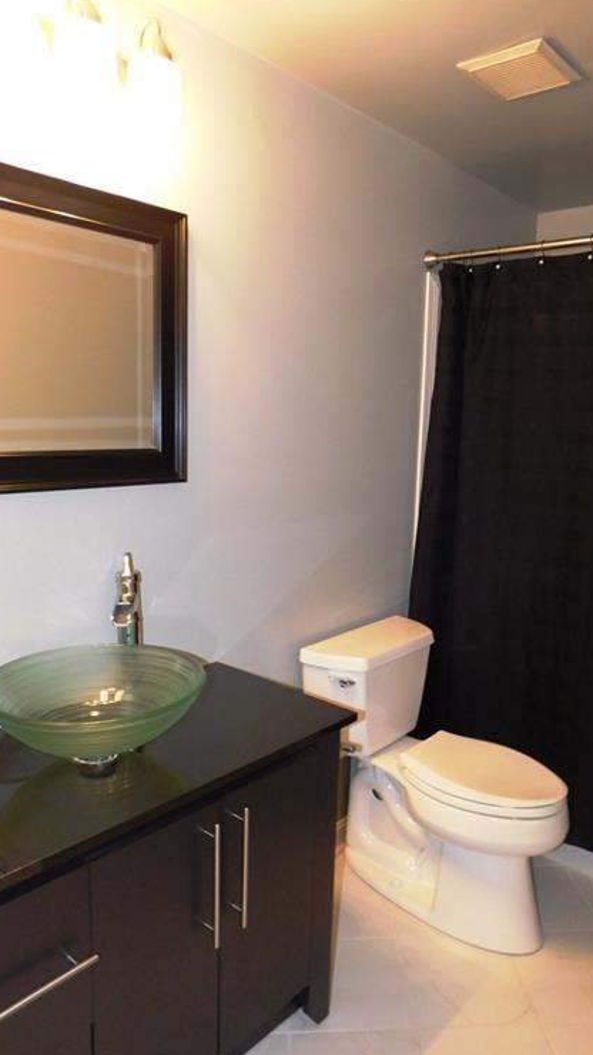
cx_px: 328
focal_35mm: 26
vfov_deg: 71.9
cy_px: 537
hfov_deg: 44.3
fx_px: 727
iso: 200
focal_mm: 4
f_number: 3
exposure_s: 1/30
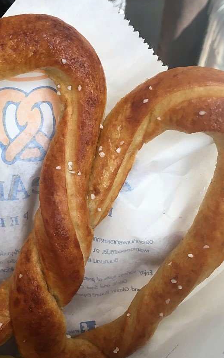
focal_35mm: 38
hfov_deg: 33.4
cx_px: 82
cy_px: 194
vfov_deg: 51.5
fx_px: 371
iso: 25
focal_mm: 4.15
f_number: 2.2
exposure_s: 1/33
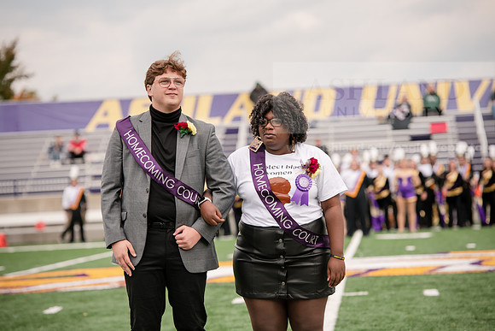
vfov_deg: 8.3
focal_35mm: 165
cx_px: 248
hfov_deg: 12.4
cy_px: 166
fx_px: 2269
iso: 320
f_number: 4.5
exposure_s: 1/1250
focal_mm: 165
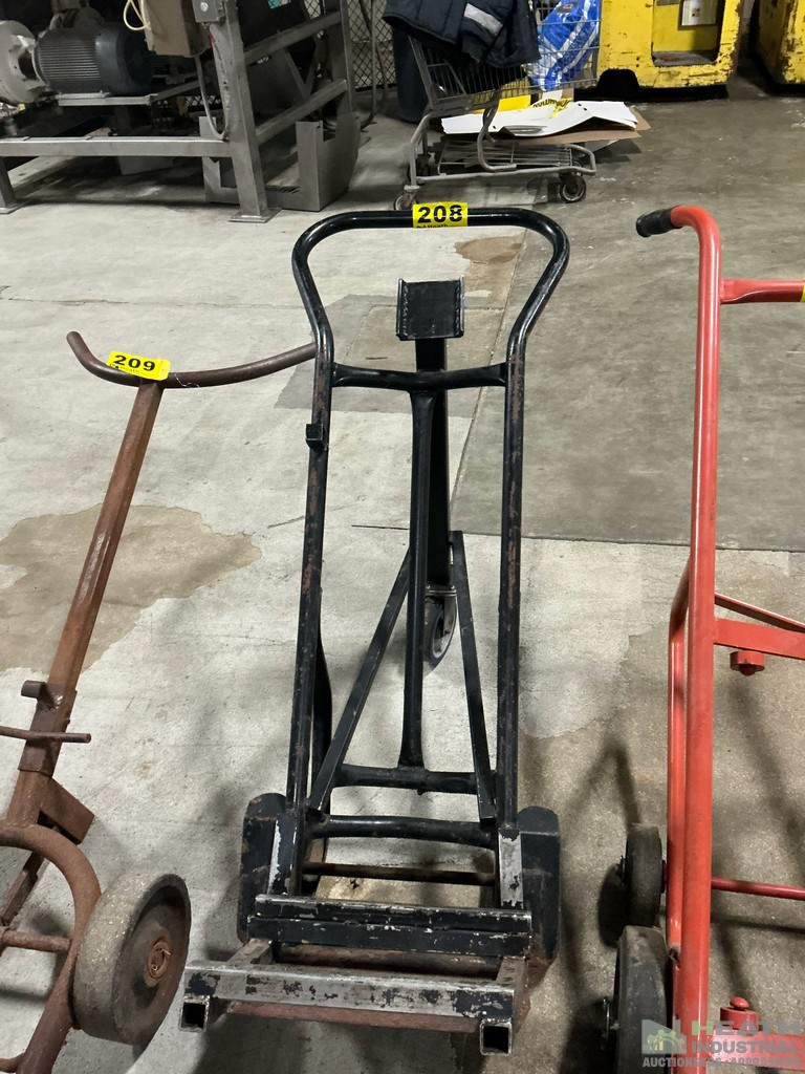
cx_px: 402
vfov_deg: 63.4
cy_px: 537
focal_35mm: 28
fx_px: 868
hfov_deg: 49.7
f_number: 1.8
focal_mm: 3
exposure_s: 1/30
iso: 400
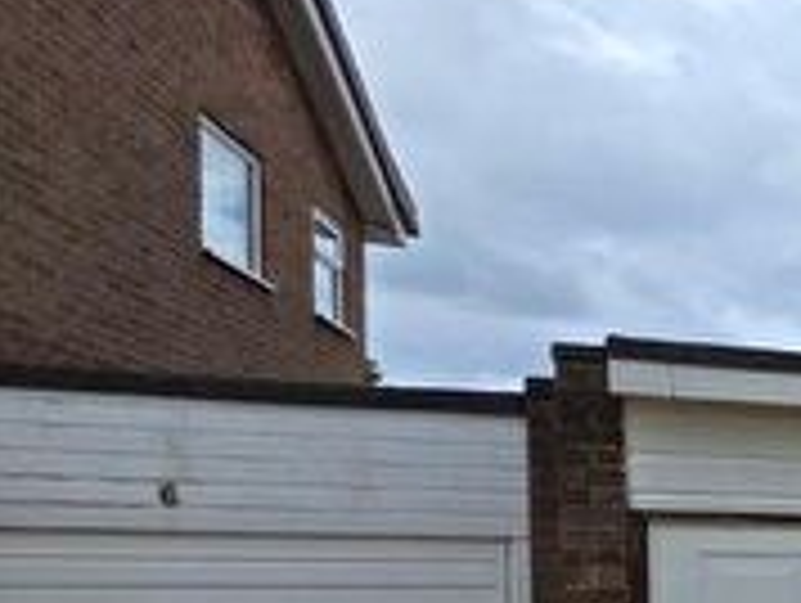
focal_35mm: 51
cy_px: 610
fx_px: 1182
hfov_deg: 20.0
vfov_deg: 27.0
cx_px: 1566
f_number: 1.9
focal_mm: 2.2
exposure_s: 1/2359
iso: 40
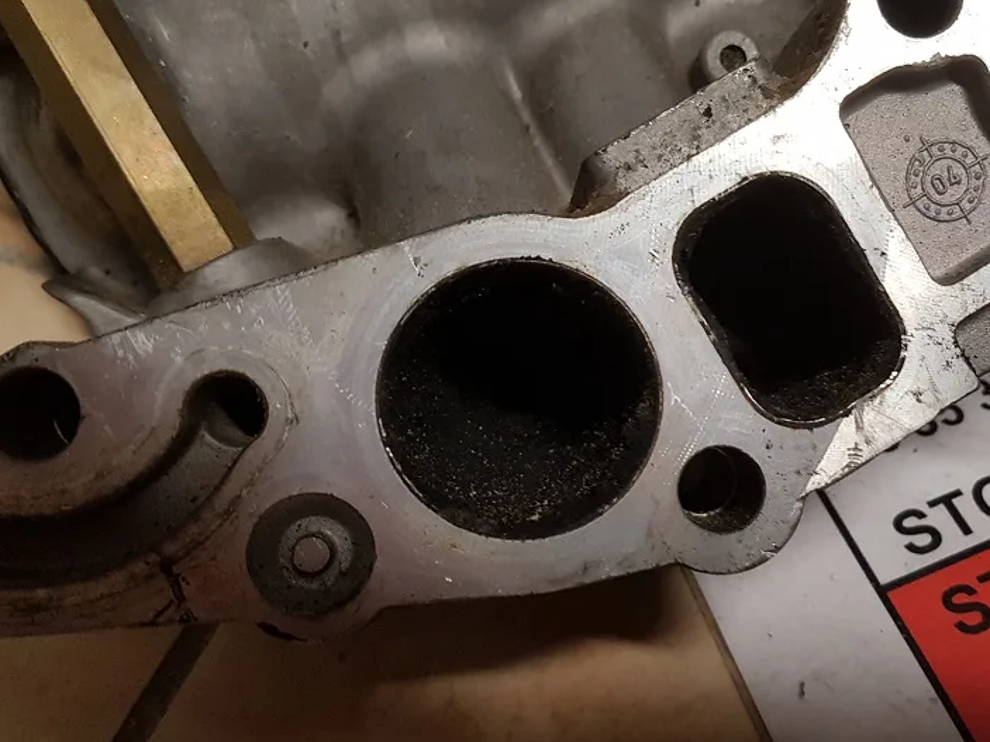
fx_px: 1058
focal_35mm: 37
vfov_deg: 38.7
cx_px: 677
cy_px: 372
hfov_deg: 49.1
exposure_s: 1/33
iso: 160
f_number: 1.7
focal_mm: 4.2
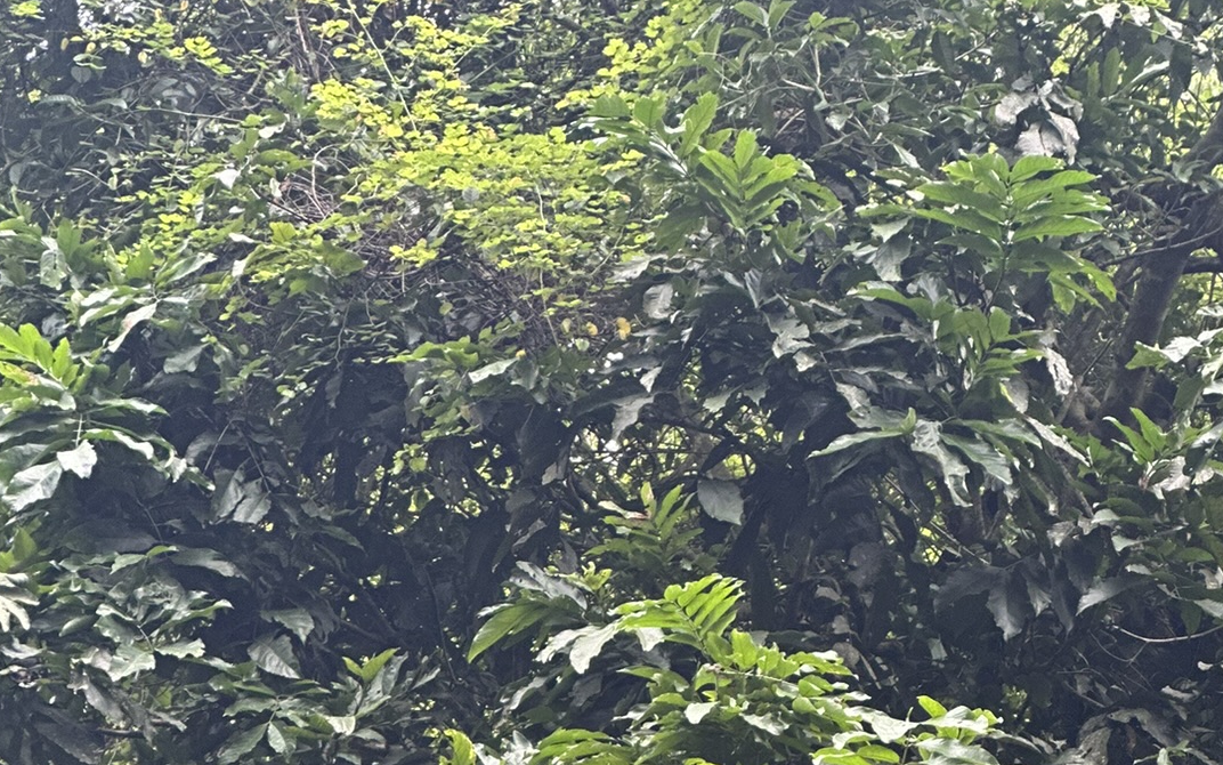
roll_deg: -2.7
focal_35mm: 156
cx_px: 844
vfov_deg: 8.2
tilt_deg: +21.3
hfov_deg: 13.4
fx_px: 5200
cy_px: 1140
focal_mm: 9
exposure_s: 1/121
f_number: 2.8
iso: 125
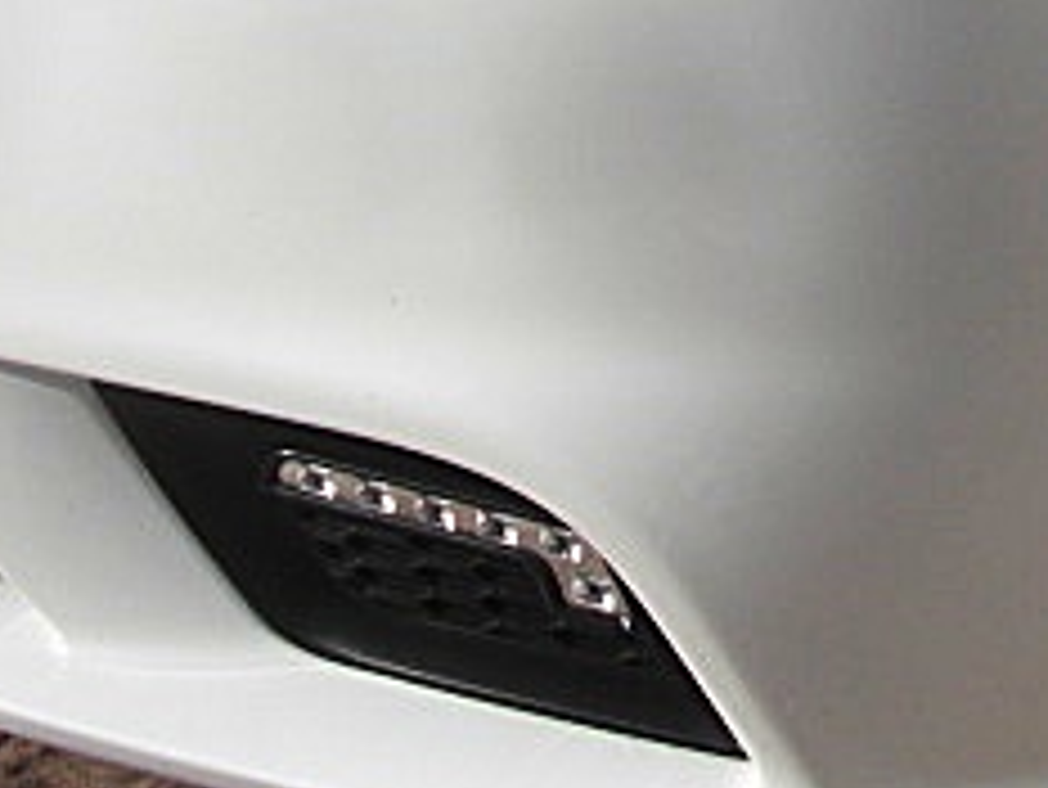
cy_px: -113
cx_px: 1039
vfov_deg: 14.6
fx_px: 2999
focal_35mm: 99
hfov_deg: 19.3
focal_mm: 6.3
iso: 50
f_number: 7.9
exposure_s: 1/160
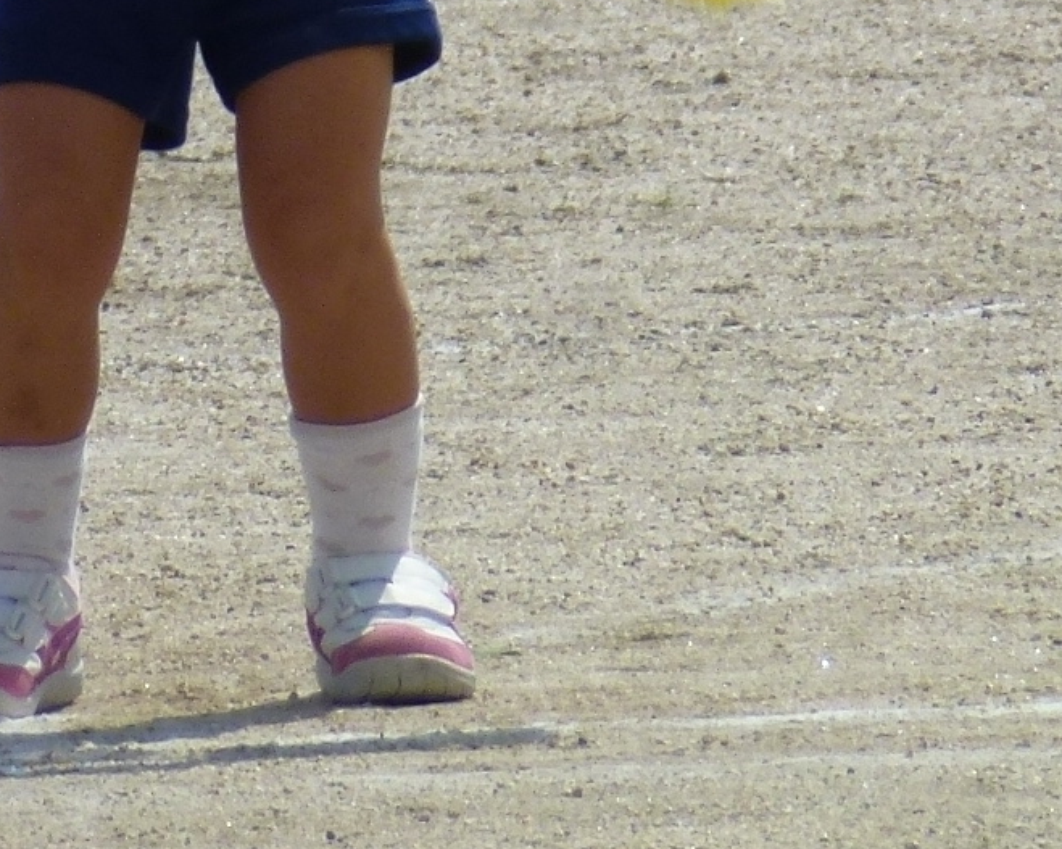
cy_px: -424
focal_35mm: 1456
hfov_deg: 1.3
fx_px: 45757
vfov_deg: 1.1
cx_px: -10
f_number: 5.9
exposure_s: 1/800
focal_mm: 68.8
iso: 100
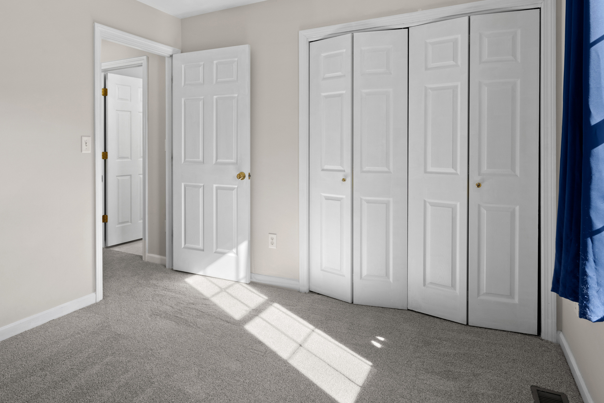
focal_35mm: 22
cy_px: 142
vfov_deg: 56.3
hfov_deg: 78.2
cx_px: 260
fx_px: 369
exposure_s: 1/6
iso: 400
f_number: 9
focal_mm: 14
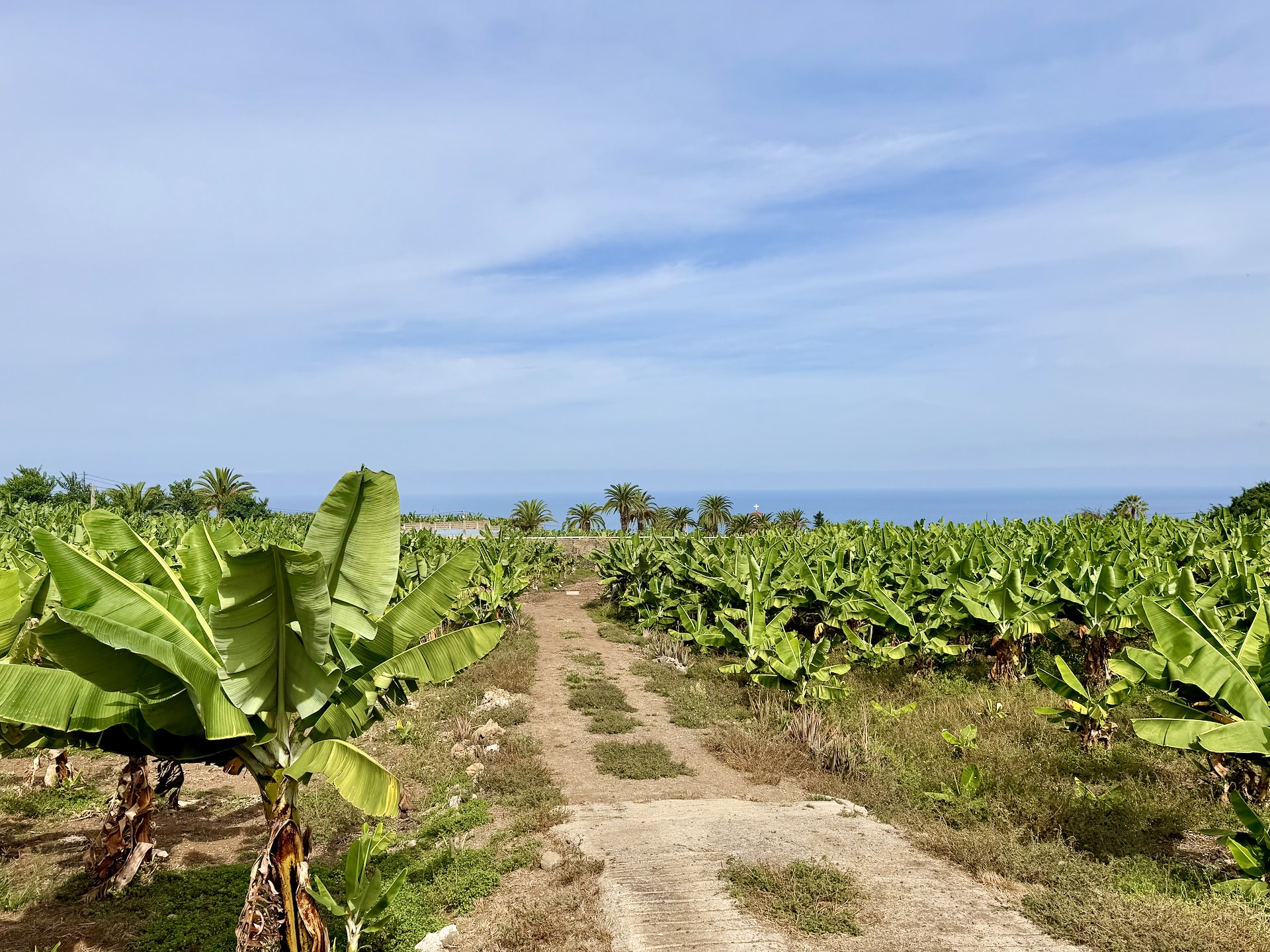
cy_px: 476
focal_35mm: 24
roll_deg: +1.1
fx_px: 881
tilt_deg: +0.7
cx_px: 635
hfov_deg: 71.6
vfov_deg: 56.8
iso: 80
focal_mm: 6.76
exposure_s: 1/9091
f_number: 1.78
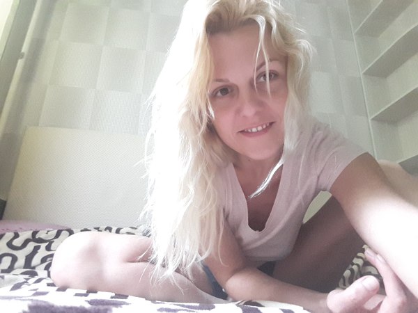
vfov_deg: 58.9
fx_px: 278
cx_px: 209
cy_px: 156
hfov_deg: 73.9
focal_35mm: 23
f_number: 1.9
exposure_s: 1/13
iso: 500
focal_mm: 2
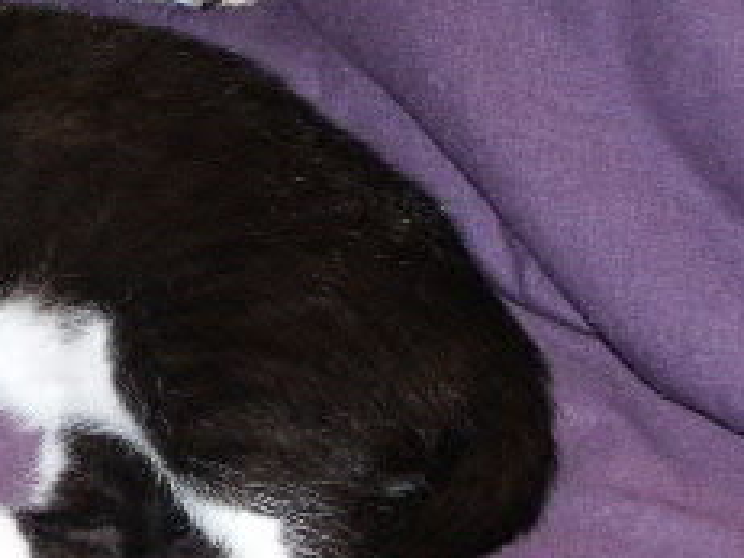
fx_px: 3931
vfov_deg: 8.1
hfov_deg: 10.5
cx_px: -271
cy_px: 171
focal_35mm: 183
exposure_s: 1/60
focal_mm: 16.52
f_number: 3.5
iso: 200
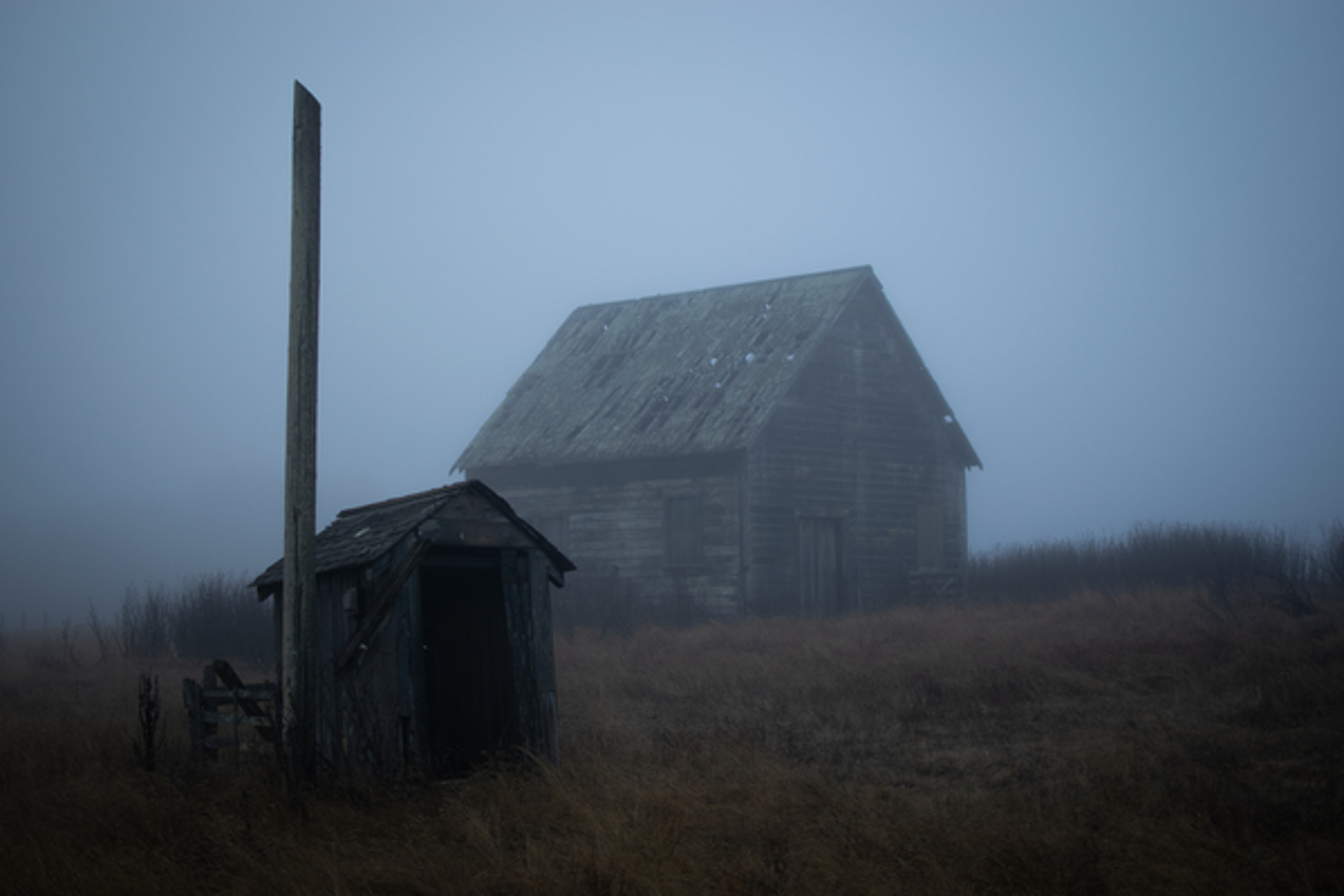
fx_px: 1960
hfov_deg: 37.9
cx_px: 672
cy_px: 448
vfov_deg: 25.8
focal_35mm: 52
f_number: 1.8
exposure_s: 1/400
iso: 100
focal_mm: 35
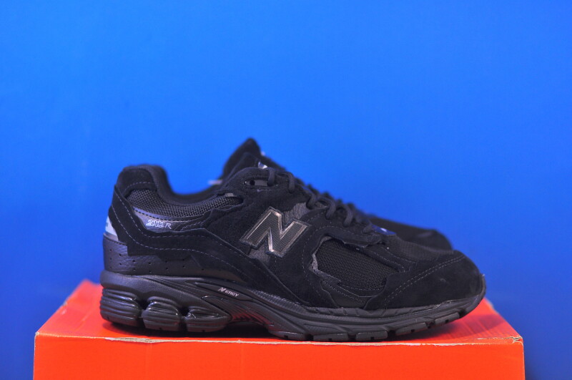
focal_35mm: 75
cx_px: 286
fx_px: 1190
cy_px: 190
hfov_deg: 27.0
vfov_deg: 18.1
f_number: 2.2
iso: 250
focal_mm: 50
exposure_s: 1/320
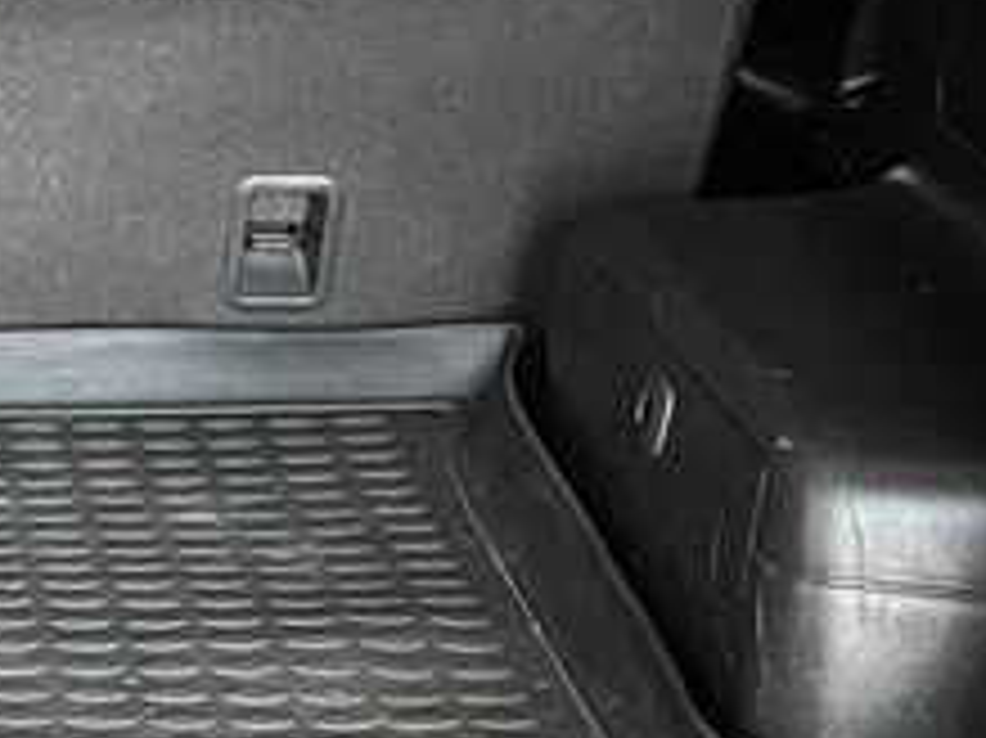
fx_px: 3046
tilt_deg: -19.3
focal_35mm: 107
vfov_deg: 13.8
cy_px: 335
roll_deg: +0.2
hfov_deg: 17.3
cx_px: -279
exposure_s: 1/33
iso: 400
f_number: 1.6
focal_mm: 4.2
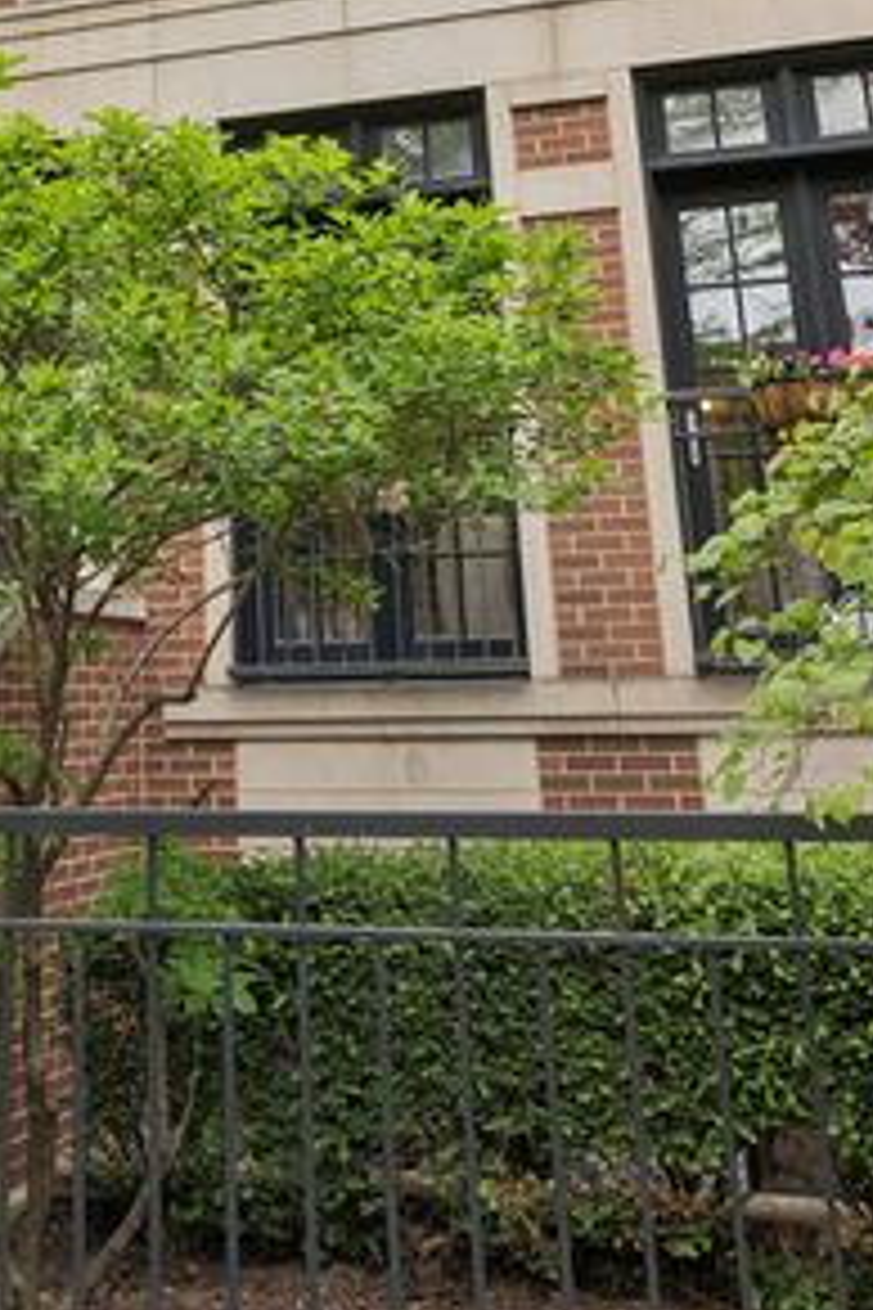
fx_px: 1782
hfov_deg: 27.0
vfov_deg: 36.9
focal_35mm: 49
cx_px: 180
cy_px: 59
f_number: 8
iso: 250
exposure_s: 1/125
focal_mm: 19
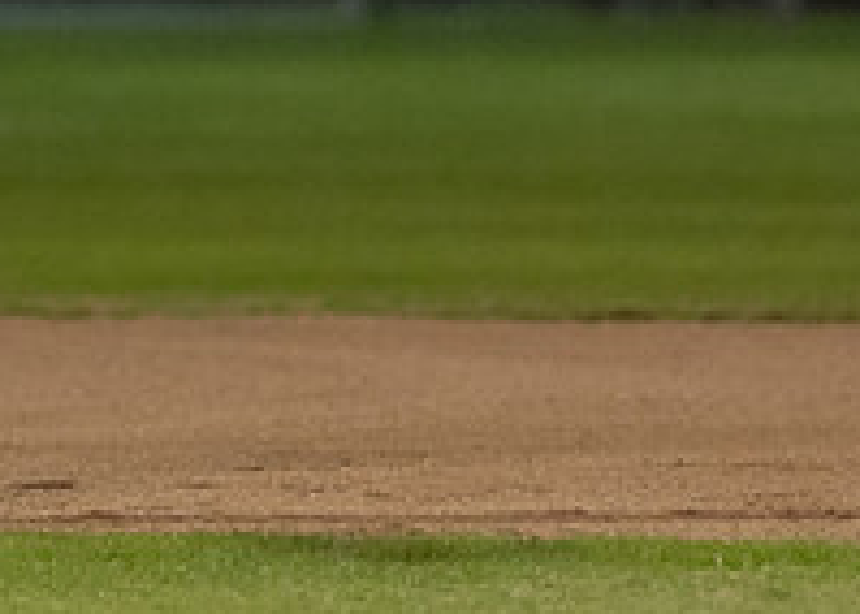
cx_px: -252
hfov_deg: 2.2
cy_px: -14
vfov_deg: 1.5
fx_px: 22781
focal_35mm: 933
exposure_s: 1/1000
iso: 2500
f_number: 1.8
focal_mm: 135
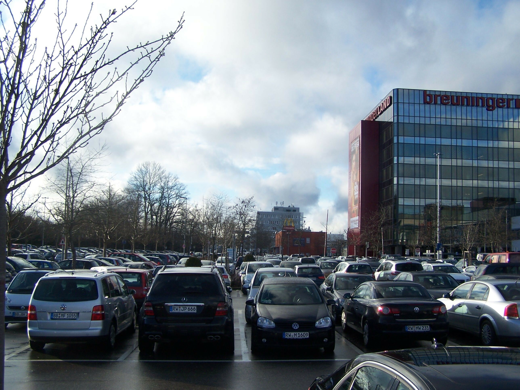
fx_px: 571
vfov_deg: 37.7
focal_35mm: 38
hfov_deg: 49.0
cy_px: 195
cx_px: 260
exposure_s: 1/1000
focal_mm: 6.3
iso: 80
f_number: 2.8
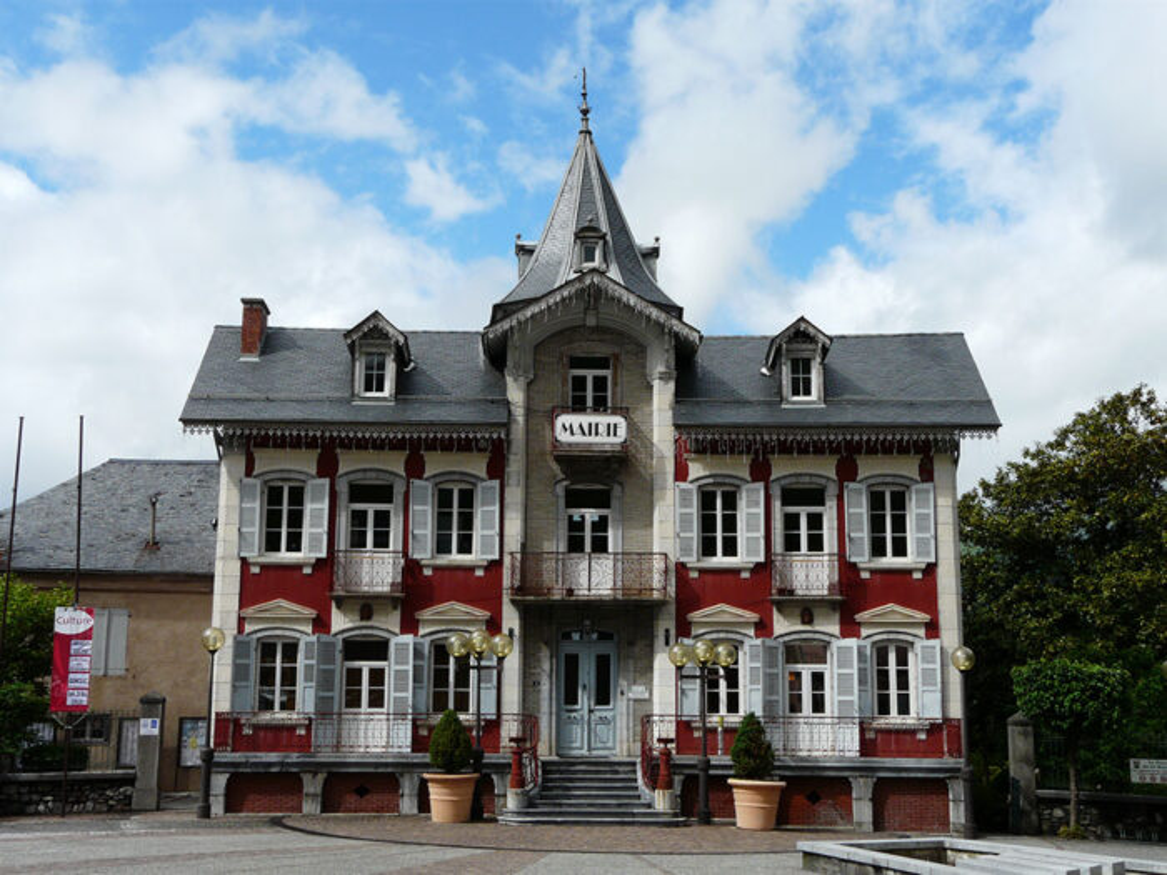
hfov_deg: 43.9
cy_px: 438
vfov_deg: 33.6
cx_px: 584
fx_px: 1450
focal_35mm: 43
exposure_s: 1/500
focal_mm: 7
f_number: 6.3
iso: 100
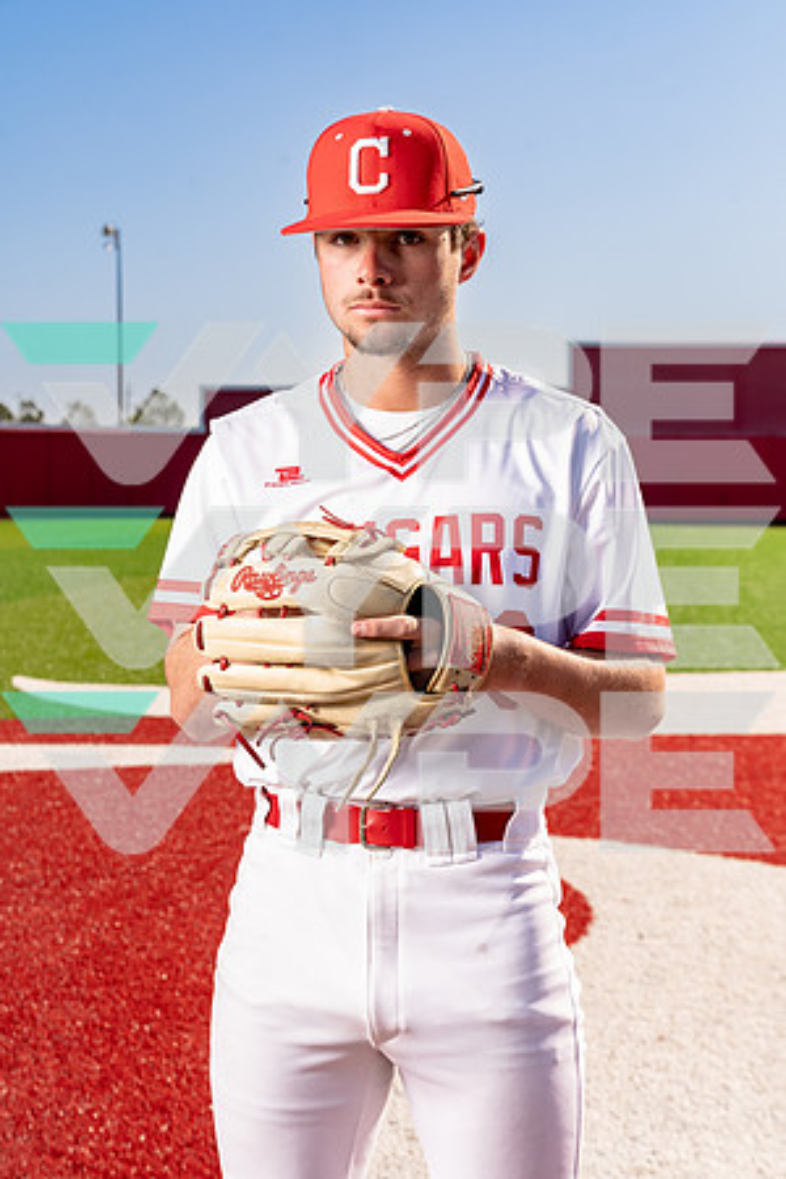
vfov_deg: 31.4
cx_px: 393
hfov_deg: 21.2
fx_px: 2096
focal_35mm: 64
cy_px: 590
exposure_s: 1/250
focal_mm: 64
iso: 100
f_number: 8
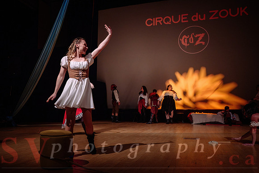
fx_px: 244
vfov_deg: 38.9
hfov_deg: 55.7
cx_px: 110
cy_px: 99
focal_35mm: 34
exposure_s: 1/250
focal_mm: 29.5
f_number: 2.8
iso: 1600
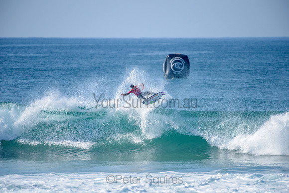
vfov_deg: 2.8
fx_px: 4015
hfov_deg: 4.1
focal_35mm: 500
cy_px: 96
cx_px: 144
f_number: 5.6
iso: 200
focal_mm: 500
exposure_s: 1/2500
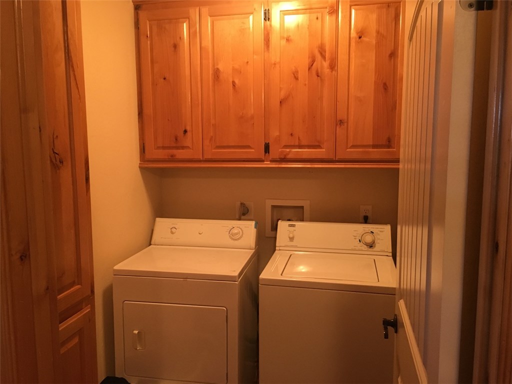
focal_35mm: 29
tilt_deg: -7.0
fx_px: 429
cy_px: 192
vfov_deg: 48.2
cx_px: 256
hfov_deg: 61.7
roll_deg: -0.1
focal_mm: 4.15
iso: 160
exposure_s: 1/30
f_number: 2.2
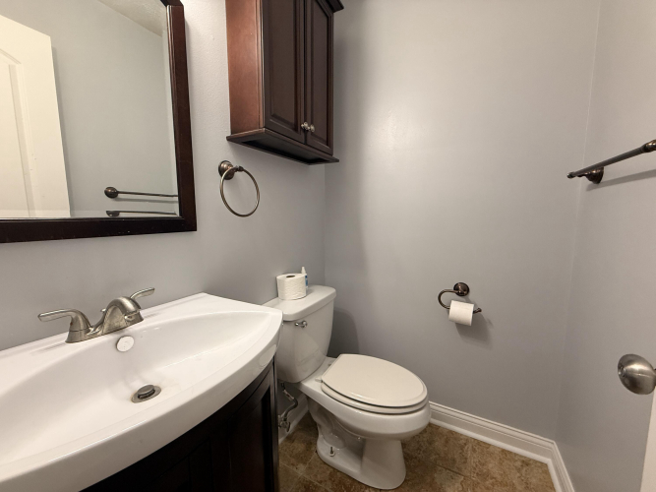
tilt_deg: -7.6
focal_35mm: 14
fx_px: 265
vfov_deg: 85.7
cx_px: 328
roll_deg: -0.3
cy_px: 246
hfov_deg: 102.1
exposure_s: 1/120
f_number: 2.2
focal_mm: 2.22
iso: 250
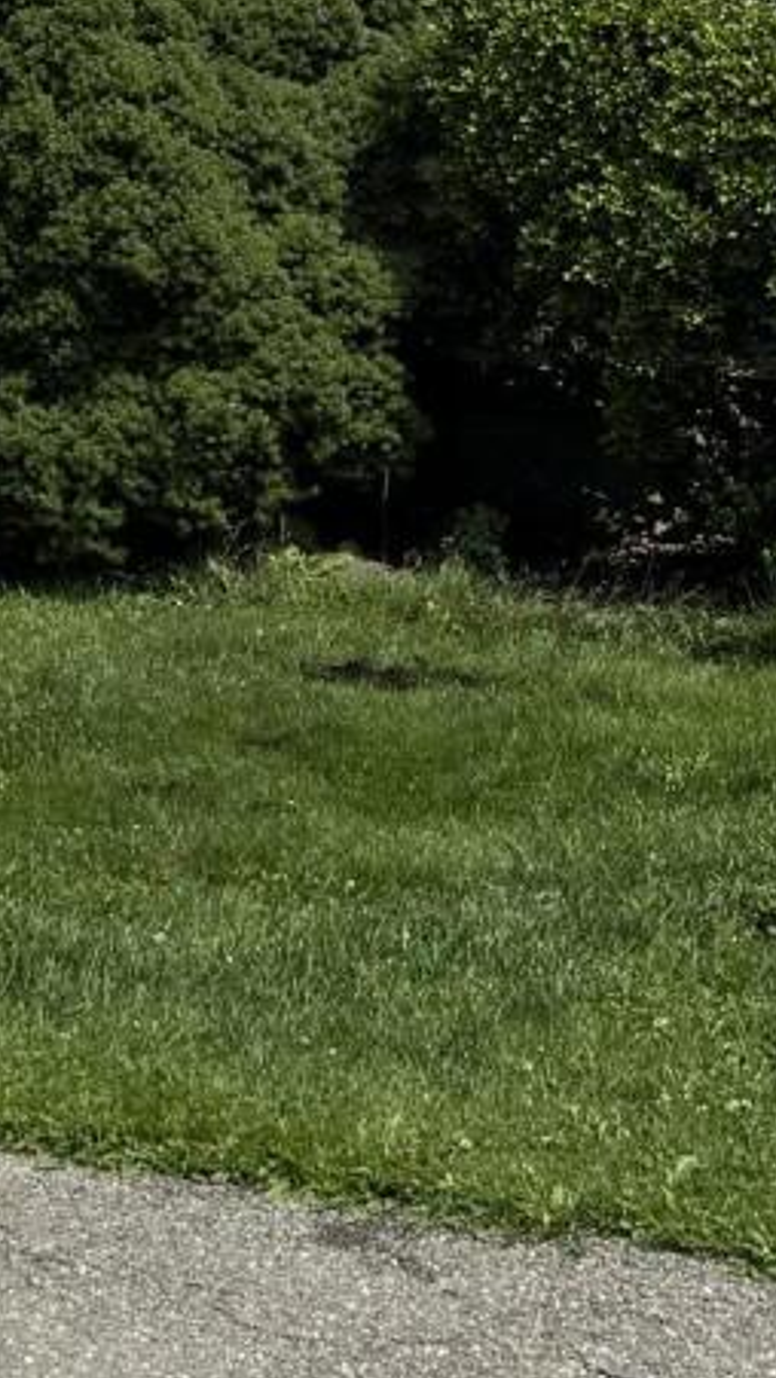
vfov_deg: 17.3
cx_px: 409
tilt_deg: +4.5
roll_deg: -0.5
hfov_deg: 10.5
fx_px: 4239
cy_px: -446
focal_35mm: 116
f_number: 1.78
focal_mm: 6.76
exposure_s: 1/6410
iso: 80
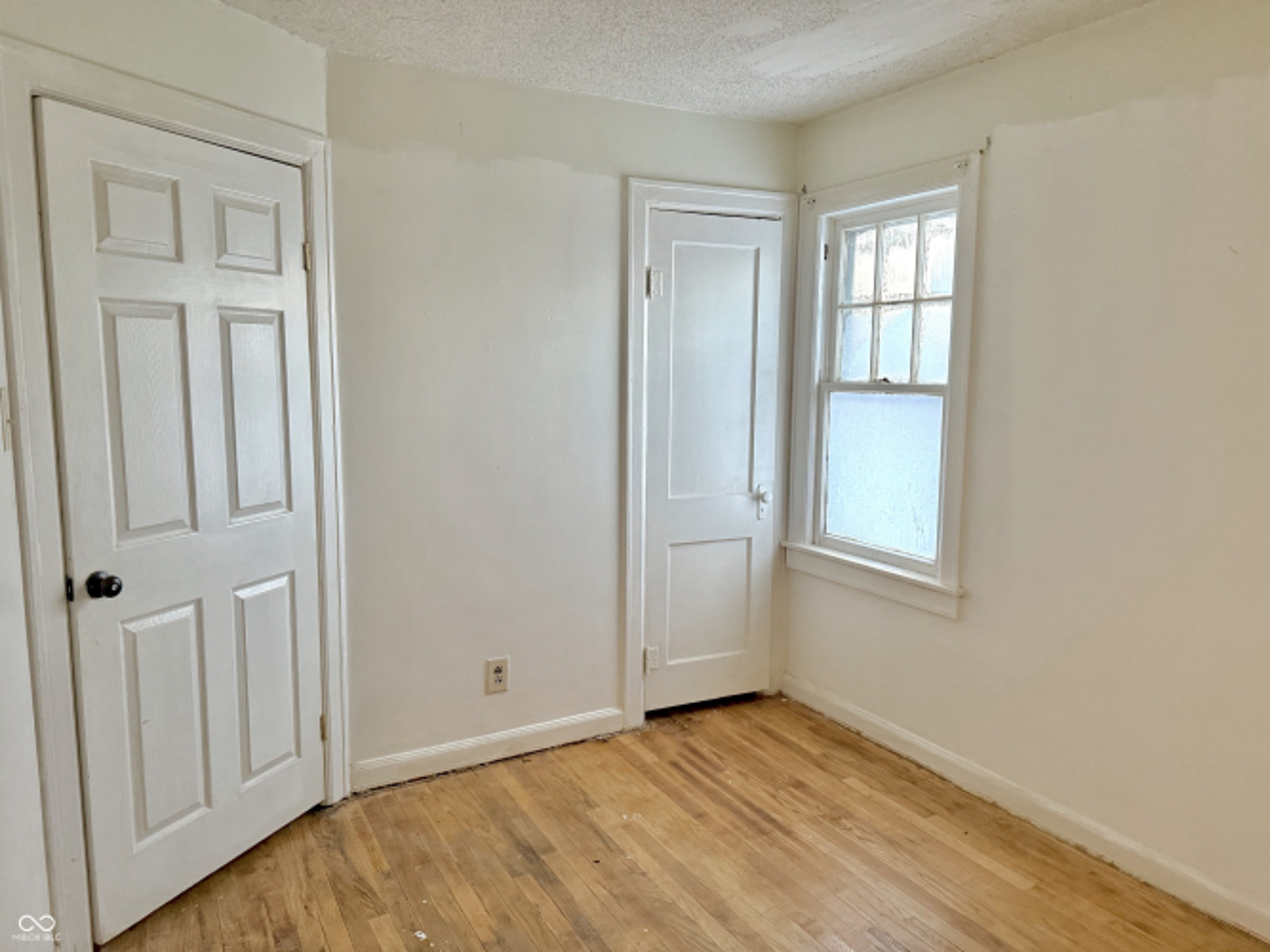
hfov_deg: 71.6
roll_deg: -1.2
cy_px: 476
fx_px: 880
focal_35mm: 24
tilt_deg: -6.3
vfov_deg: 56.8
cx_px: 635
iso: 400
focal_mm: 6.76
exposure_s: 1/60
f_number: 1.78
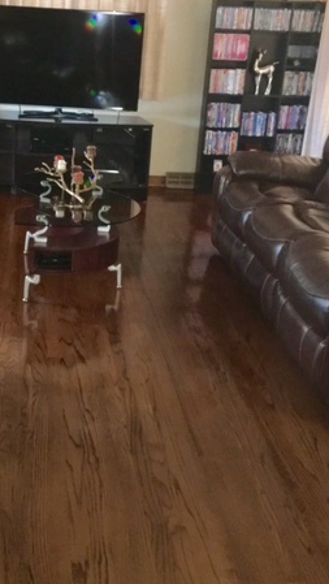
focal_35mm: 45
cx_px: 81
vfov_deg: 45.4
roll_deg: -2.9
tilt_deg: -18.5
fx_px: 697
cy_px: 274
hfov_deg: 26.2
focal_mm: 4.15
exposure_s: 1/16
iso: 250
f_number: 2.2
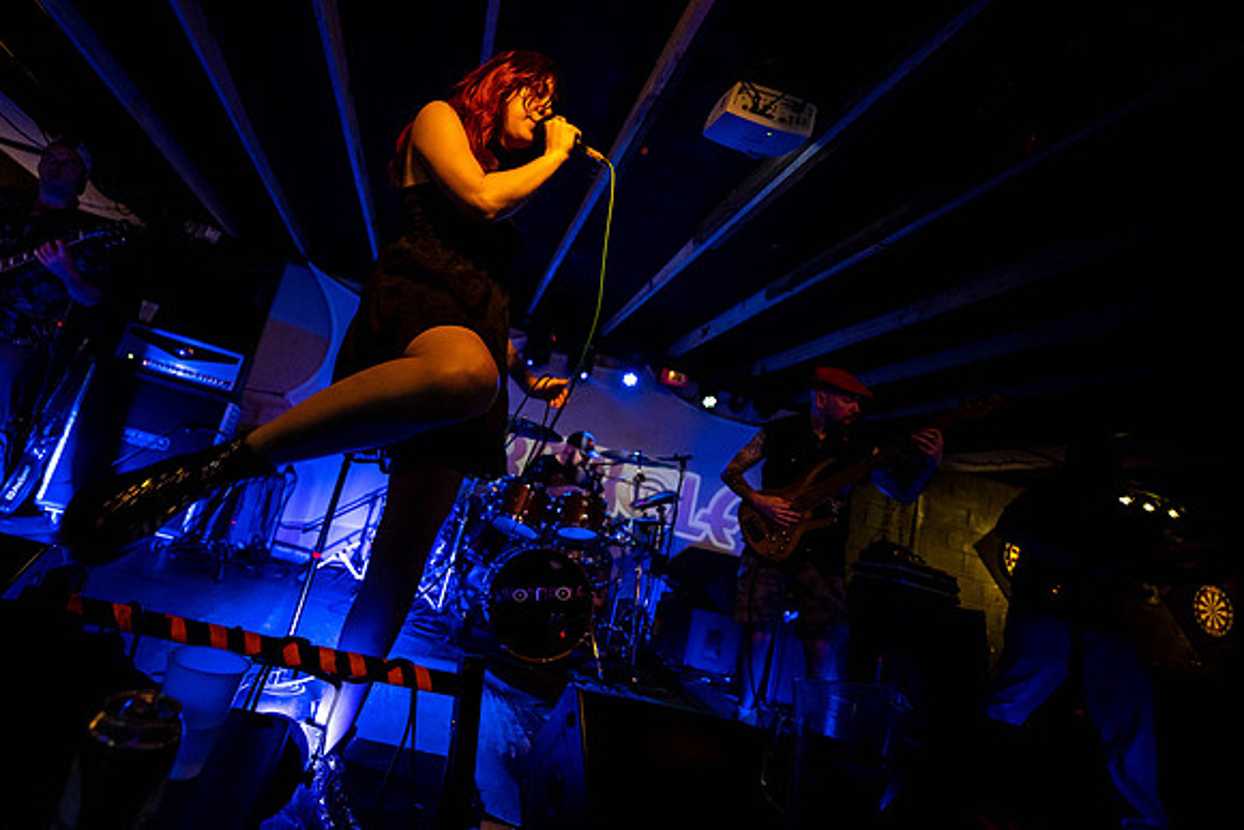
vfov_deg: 71.5
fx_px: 574
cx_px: 529
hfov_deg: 93.9
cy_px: 366
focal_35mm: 17
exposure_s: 1/160
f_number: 2.8
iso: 3200
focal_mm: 14
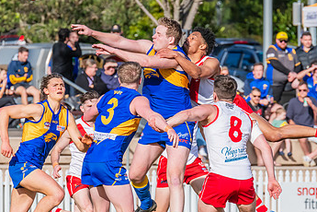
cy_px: 107
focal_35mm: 829
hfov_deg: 2.5
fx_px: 7299
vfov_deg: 1.7
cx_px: 167
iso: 800
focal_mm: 420
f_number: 14
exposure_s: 1/1250
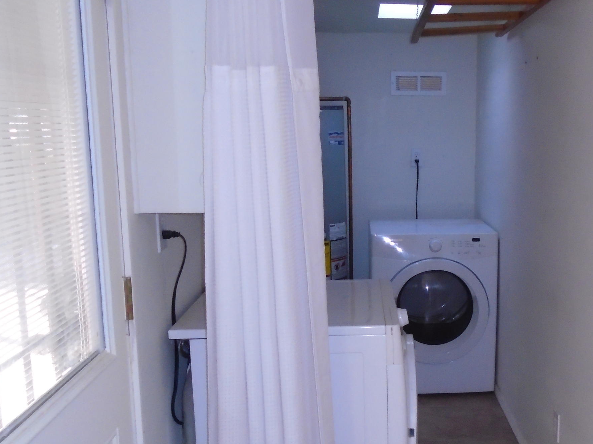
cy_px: 278
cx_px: 423
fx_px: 754
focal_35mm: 44
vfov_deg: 32.7
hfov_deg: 42.0
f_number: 3.2
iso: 320
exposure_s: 1/40
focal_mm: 4.6
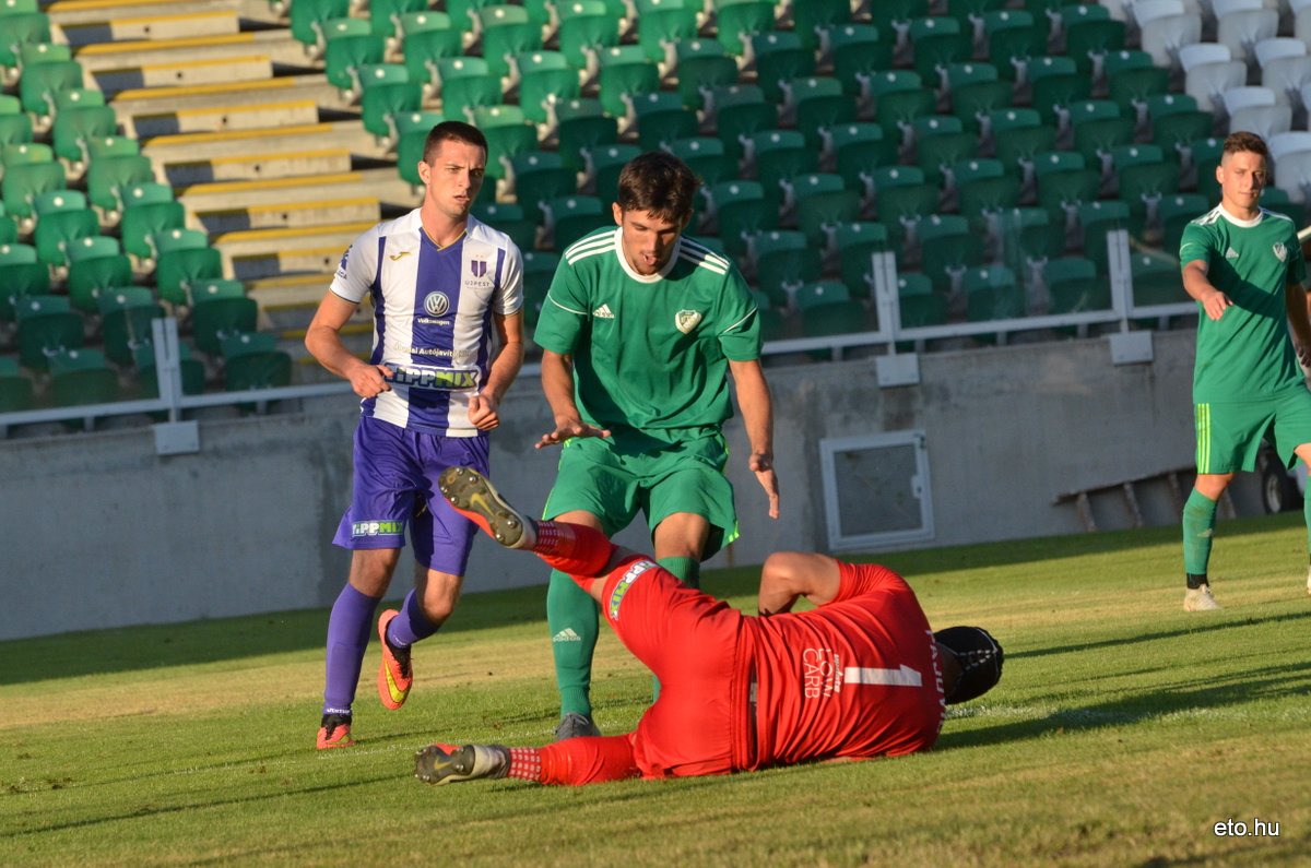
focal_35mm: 278
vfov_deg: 4.9
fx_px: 10085
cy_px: 434
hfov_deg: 7.4
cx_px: 656
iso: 1000
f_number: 7.1
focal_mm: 185
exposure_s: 1/2500
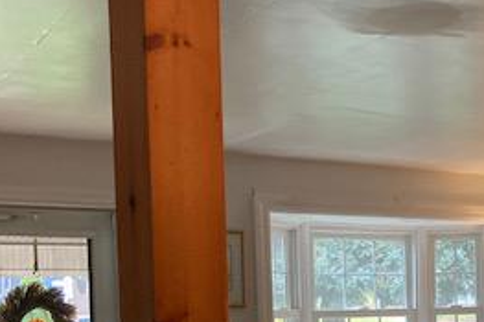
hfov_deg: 27.7
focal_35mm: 71
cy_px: 377
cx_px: 405
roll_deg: +0.4
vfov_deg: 18.3
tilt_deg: -3.1
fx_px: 954
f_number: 1.8
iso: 160
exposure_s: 1/60
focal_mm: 3.99
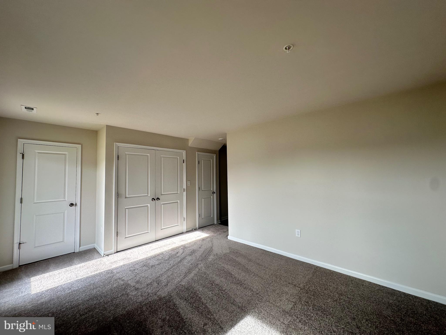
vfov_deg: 85.7
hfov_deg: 102.1
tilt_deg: +4.7
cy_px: 168
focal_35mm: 14
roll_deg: +1.3
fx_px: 180
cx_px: 223
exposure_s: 1/118
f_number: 2.2
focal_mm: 2.22
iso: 40
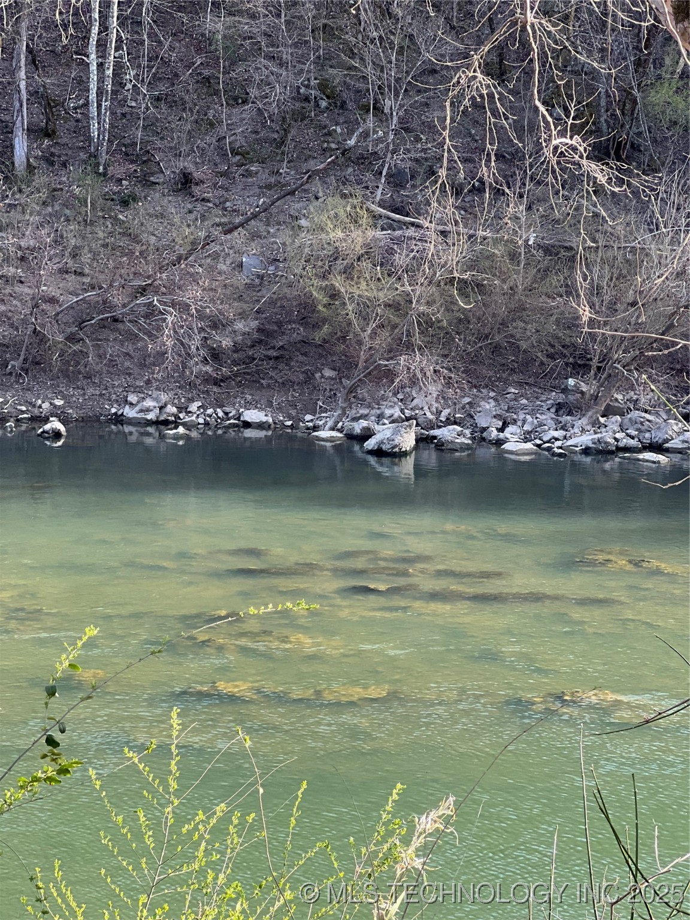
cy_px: 460
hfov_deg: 19.1
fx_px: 2046
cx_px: 345
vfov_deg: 25.3
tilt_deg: -6.3
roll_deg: -1.4
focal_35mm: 77
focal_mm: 9
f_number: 2.8
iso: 80
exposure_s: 1/121
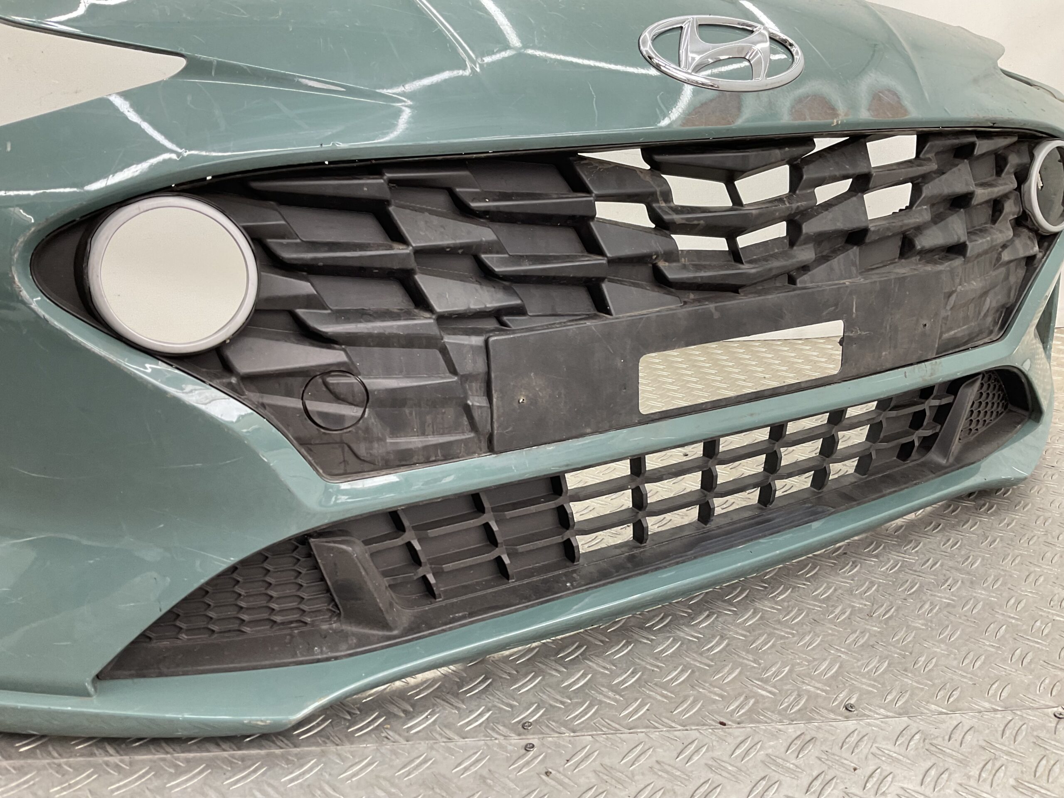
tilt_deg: -19.1
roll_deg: +0.1
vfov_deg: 48.2
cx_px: 532
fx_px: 891
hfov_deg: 61.7
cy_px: 399
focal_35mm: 29
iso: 50
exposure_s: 1/100
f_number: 1.8
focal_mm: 3
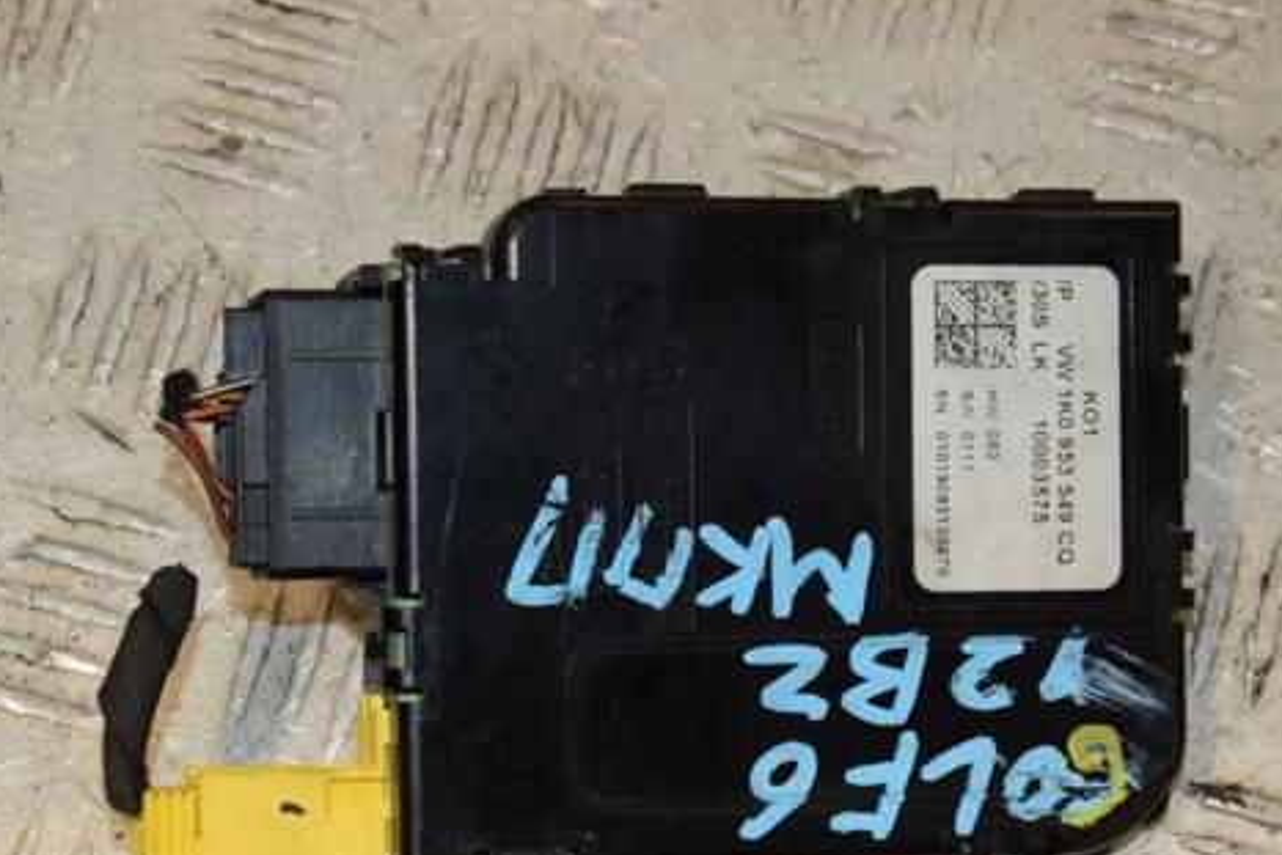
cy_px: 544
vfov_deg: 12.2
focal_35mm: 112
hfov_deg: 18.3
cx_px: 633
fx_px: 3989
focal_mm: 58
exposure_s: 1/200
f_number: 7.1
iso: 800
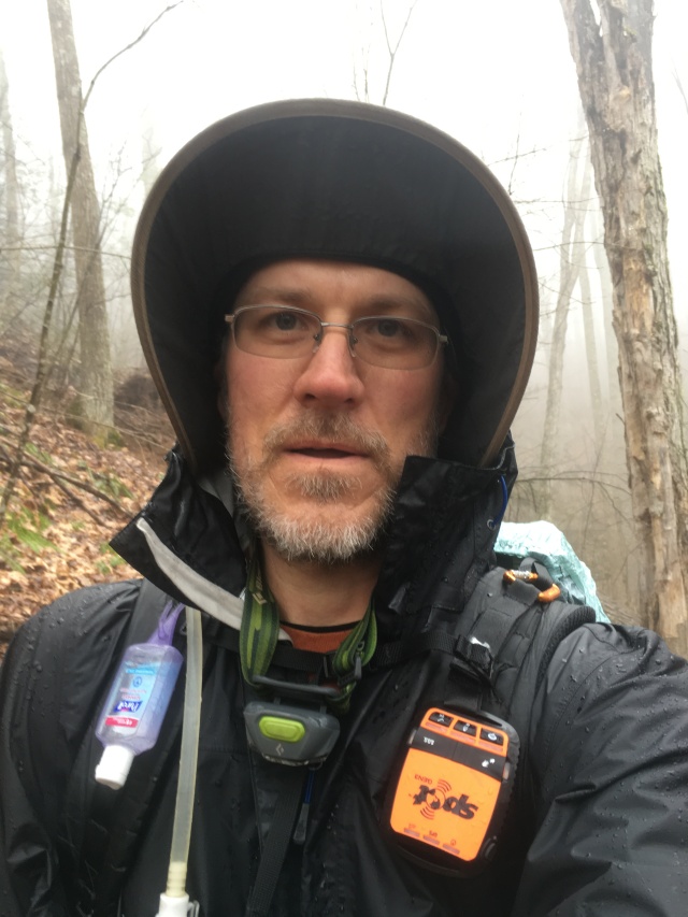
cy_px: 458
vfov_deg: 61.7
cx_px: 344
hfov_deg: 48.2
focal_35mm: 29
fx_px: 768
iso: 40
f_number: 2.2
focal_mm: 4.15
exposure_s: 1/30
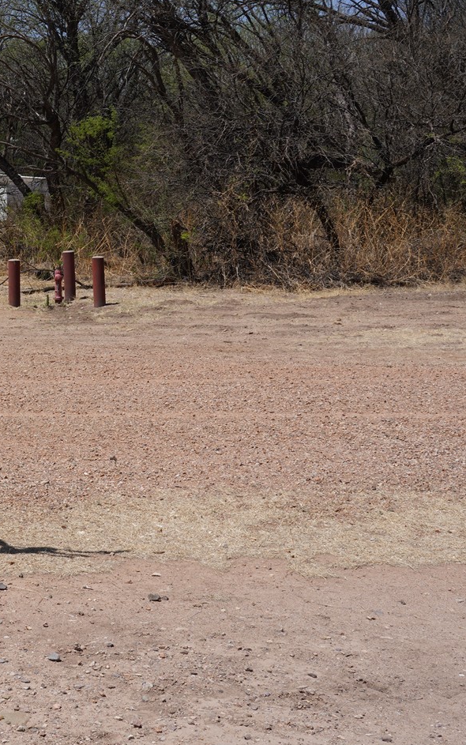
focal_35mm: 67
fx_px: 1360
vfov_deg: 30.5
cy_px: 269
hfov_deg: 18.2
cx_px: -130
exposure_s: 1/100
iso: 100
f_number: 18
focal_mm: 31
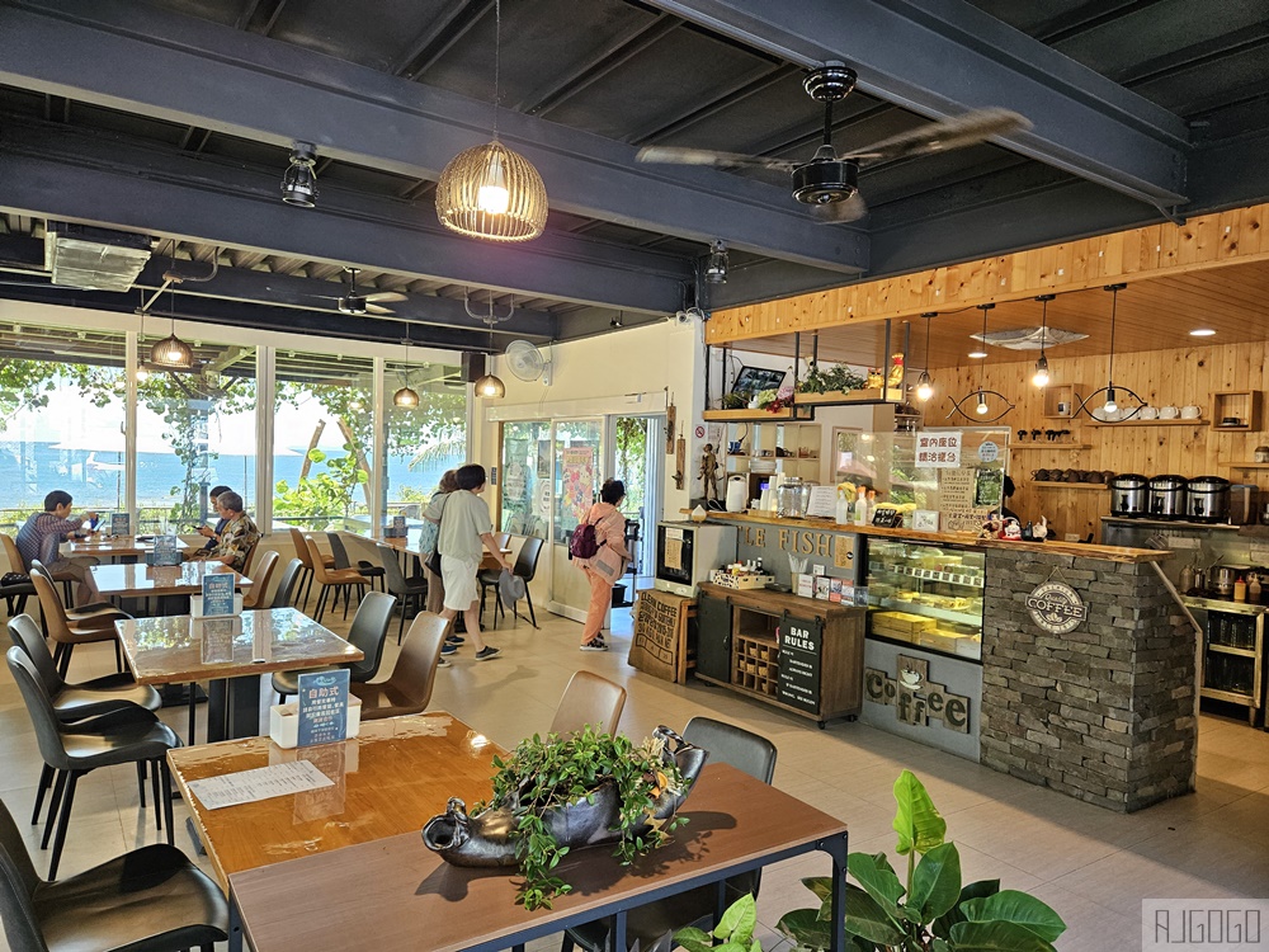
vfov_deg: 58.9
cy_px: 476
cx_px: 634
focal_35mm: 23
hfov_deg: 73.9
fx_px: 843
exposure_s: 1/120
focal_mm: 5.4
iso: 250
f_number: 1.8
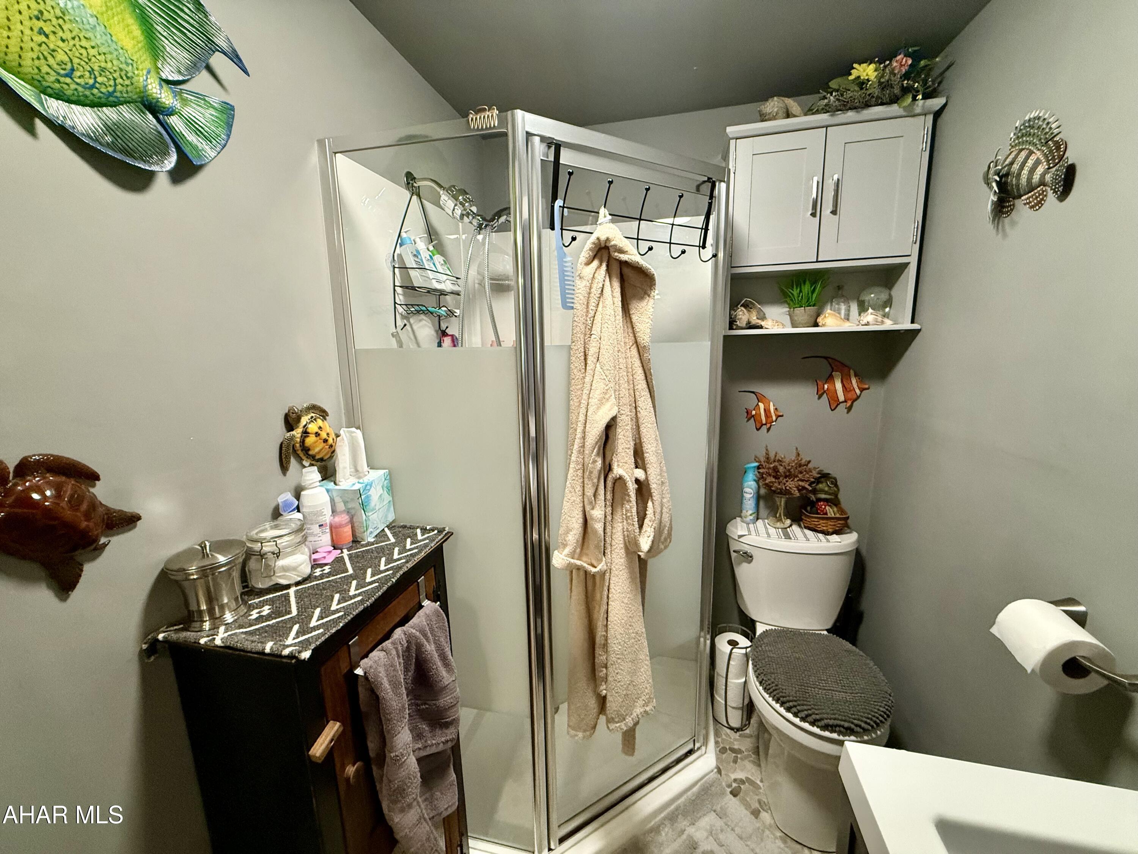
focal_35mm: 14
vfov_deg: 85.7
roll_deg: +1.3
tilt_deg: -9.9
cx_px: 569
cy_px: 427
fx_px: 460
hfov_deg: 102.1
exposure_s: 1/60
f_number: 2.2
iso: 320
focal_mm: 2.22
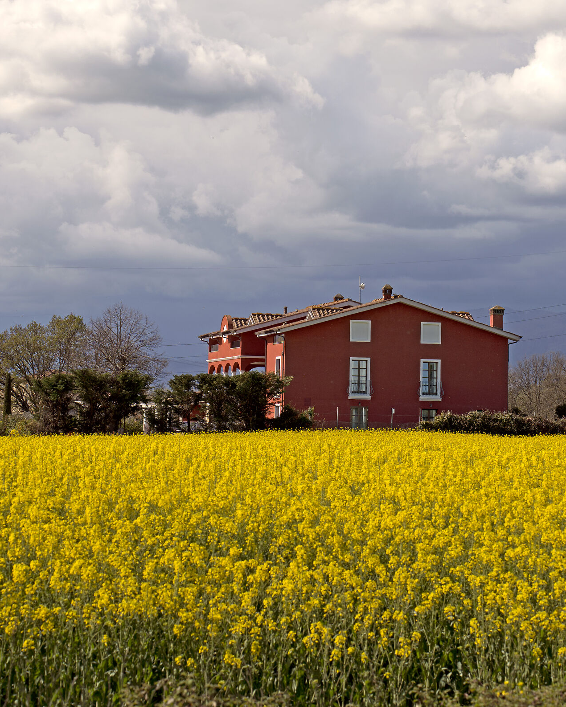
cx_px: 388
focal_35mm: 105
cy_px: 353
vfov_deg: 18.3
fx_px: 2198
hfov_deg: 14.6
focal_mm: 74
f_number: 8
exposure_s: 1/500
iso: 125
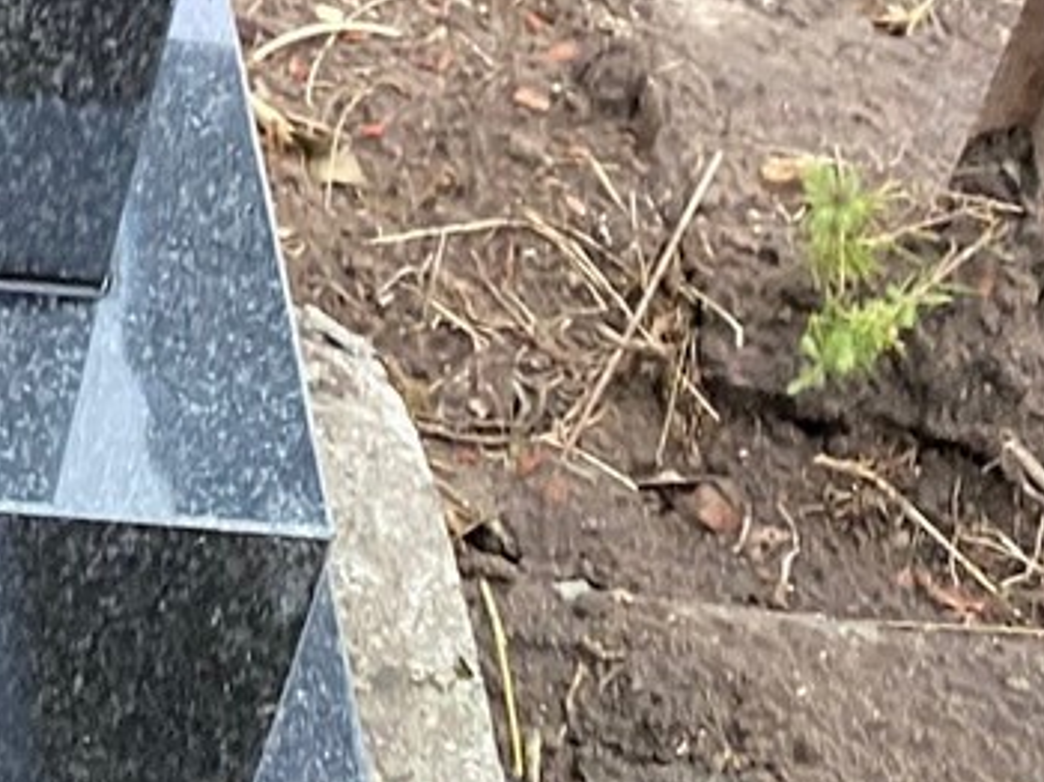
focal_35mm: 107
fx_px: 3225
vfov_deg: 12.5
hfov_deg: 16.9
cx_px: -450
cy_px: -669
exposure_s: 1/60
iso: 250
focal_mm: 4.25
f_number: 1.8
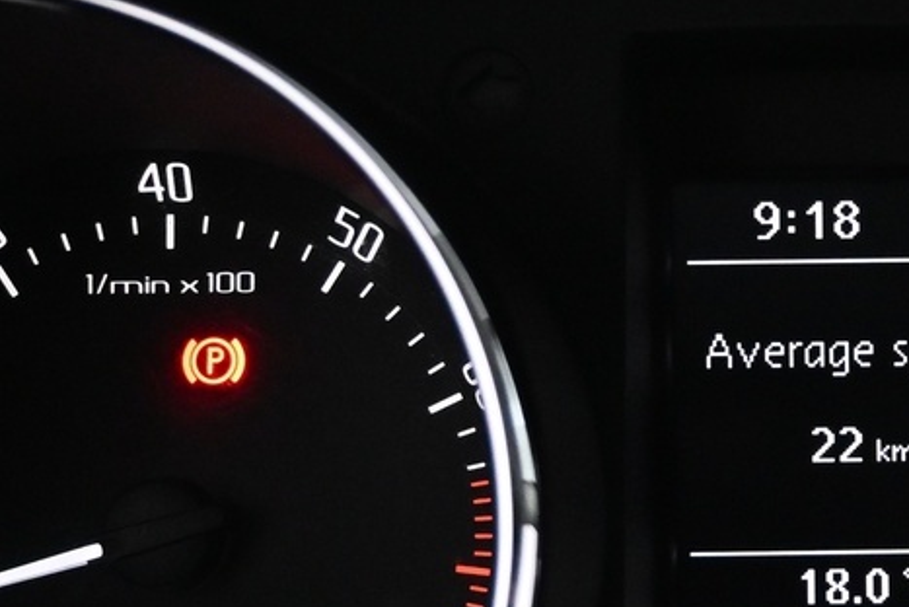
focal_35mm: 107
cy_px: 409
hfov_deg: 18.7
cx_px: 891
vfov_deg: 12.8
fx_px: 2693
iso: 3200
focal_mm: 20.5
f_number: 3.8
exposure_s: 1/100
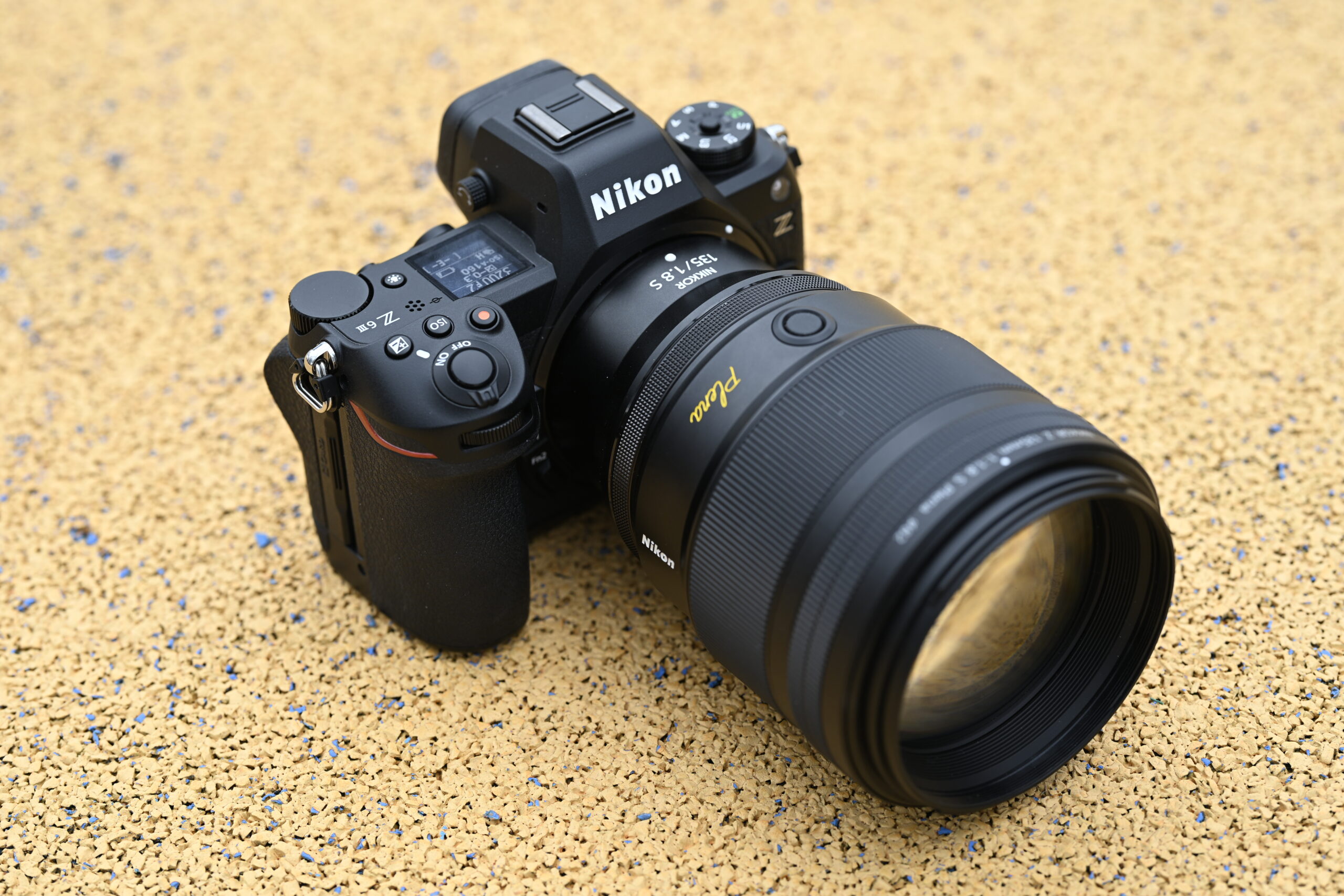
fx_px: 3173
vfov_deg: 16.1
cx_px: 672
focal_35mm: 85
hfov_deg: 23.9
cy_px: 448
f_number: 4.5
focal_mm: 85
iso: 100
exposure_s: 1/250
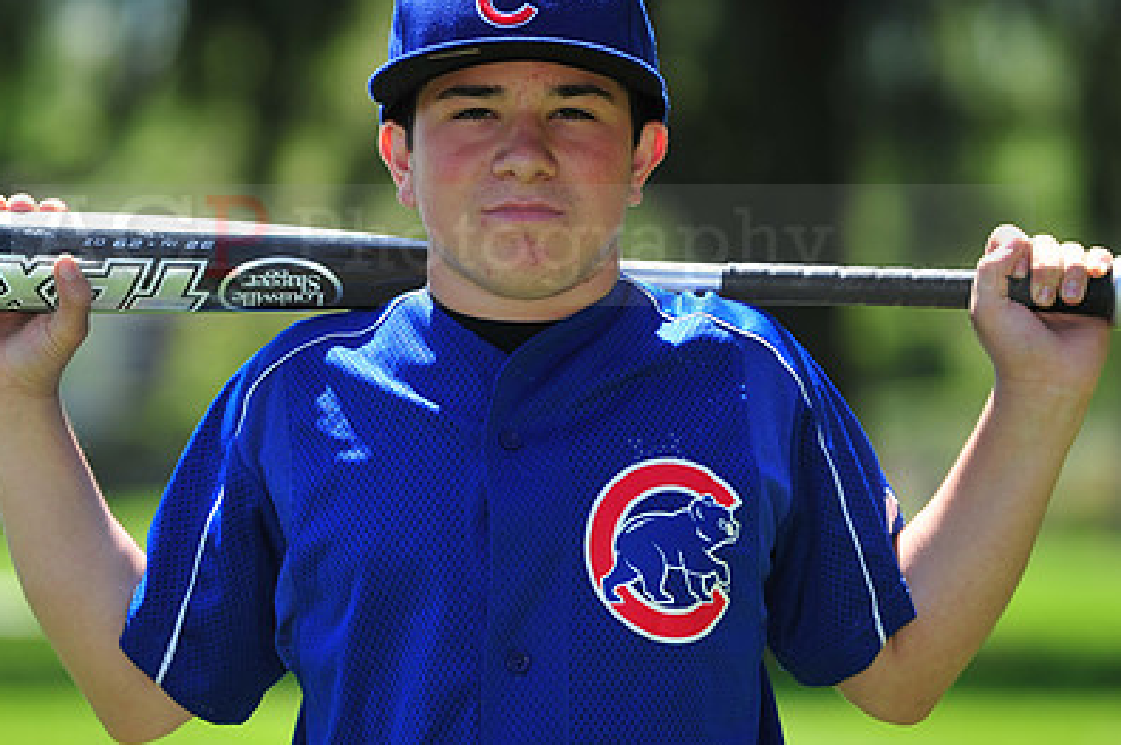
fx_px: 9112
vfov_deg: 4.7
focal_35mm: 293
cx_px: 487
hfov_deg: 7.0
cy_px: 221
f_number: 4.5
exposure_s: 1/800
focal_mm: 200
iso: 200
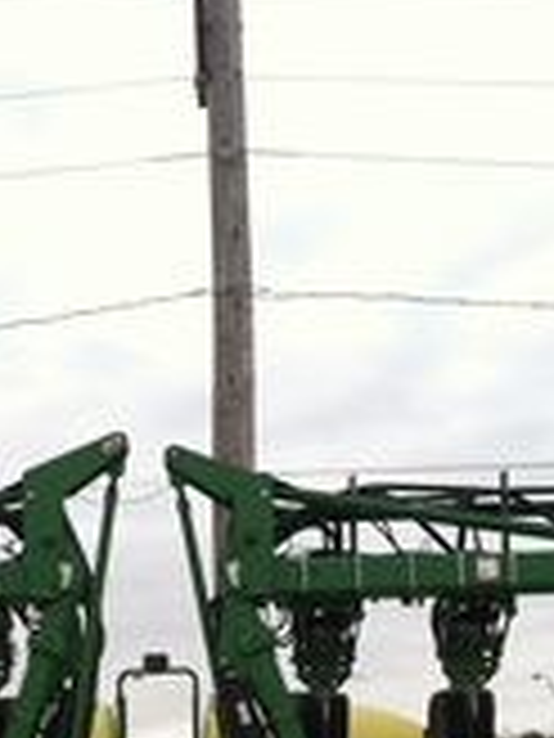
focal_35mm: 87
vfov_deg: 21.1
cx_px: 173
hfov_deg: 16.9
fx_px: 1856
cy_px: 855
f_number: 2.8
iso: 80
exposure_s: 1/238
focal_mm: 3.85
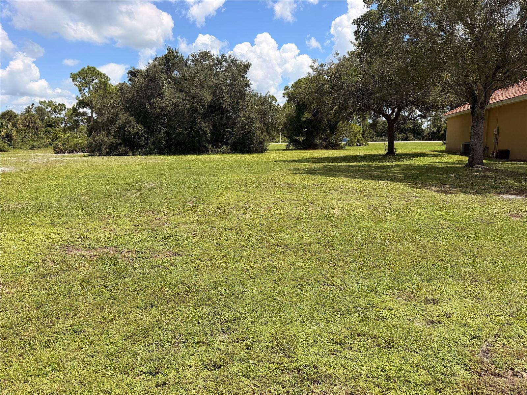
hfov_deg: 71.6
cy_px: 198
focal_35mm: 24
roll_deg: +0.8
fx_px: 365
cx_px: 264
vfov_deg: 56.8
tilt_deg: -8.4
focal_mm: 6.76
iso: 80
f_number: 1.78
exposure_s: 1/4975
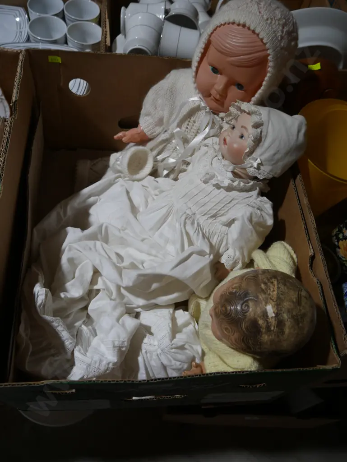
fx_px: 401
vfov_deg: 59.9
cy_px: 231
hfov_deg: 46.8
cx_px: 174
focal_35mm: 30
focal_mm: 15
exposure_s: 1/125
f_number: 3.6
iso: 200
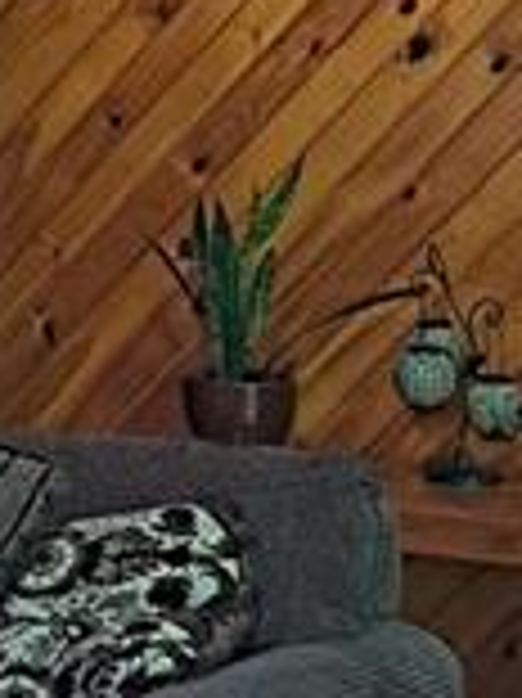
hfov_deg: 11.9
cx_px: -234
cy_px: -167
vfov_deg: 15.9
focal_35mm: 119
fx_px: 2396
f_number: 1.8
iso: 250
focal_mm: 5.23
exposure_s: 1/24
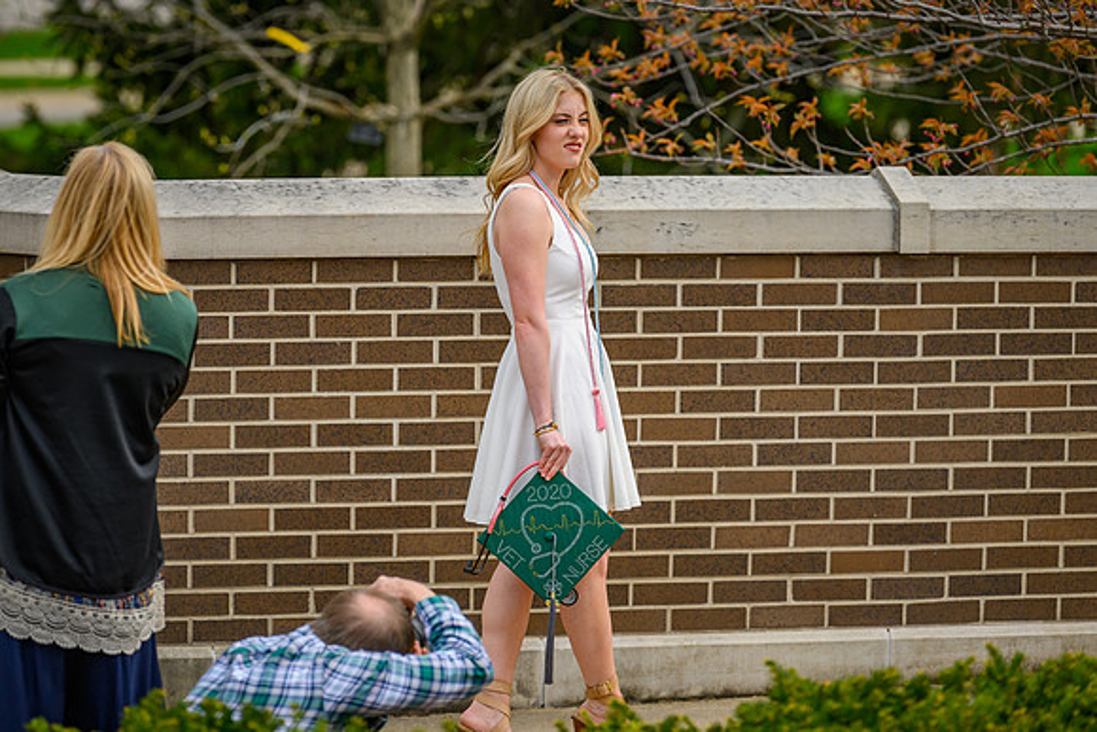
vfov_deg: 5.6
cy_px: 286
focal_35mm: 244
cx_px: 478
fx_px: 7439
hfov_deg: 8.4
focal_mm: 200
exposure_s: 1/2500
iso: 400
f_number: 4
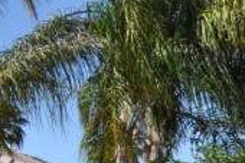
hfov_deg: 8.7
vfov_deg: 7.3
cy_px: 270
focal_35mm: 184
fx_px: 1251
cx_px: 788
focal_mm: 18
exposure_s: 1/400
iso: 200
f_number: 9
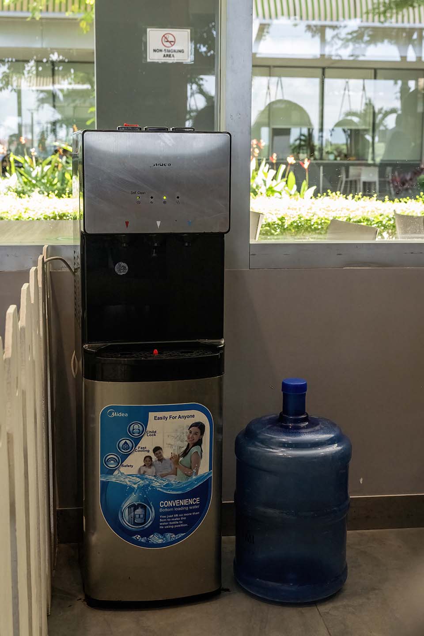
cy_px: 318
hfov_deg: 28.6
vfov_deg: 41.9
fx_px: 830
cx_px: 212
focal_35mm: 47
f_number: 8
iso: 5600
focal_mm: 47
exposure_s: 1/400
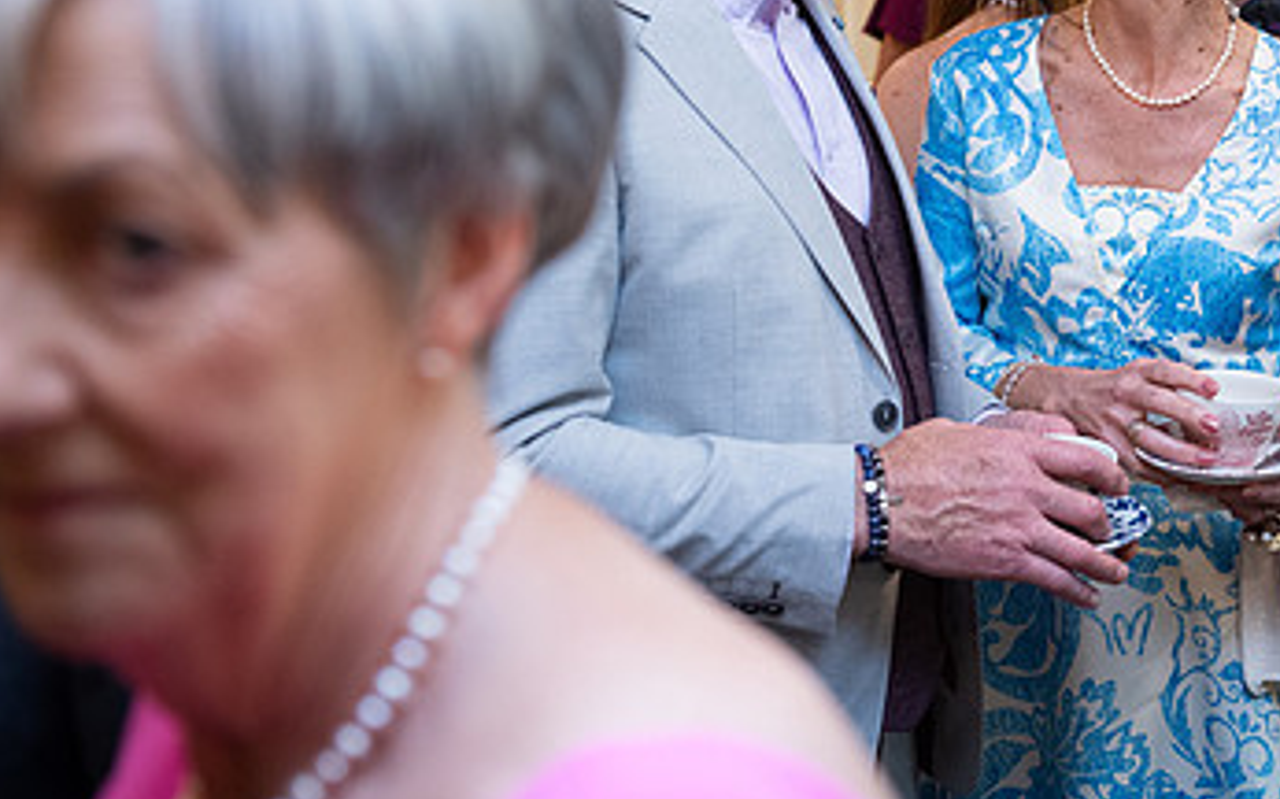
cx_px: 1036
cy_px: 117
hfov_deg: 26.3
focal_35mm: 77
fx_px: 2685
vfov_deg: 16.7
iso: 800
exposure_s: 1/160
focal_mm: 45
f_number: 3.5
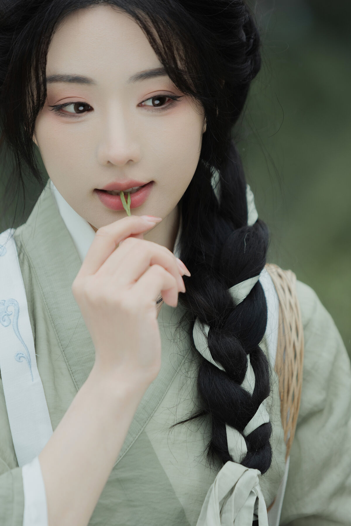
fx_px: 2925
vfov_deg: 10.3
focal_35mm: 200
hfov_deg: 6.9
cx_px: 176
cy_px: 263
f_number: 4
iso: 250
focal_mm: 200
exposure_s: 1/640
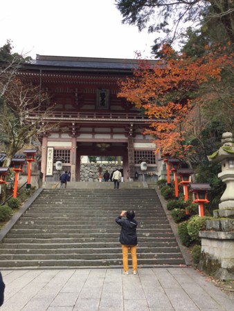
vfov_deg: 58.3
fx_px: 279
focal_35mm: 31
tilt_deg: +12.7
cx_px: 117
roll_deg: +1.4
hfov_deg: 45.5
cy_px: 156
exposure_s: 1/120
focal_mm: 3.3
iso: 25
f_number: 2.4
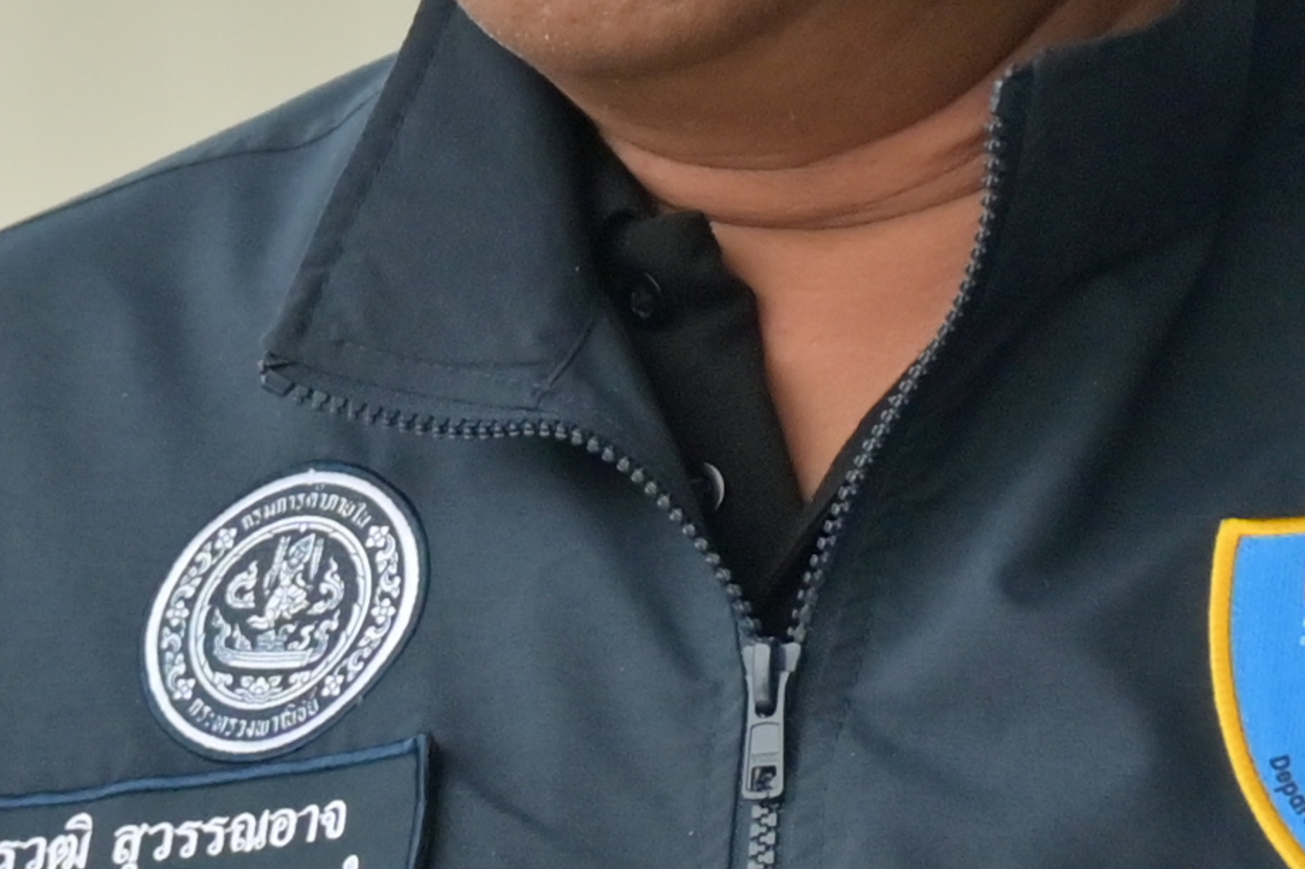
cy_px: 174
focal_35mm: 722
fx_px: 26157
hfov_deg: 2.9
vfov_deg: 1.9
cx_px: 577
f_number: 4
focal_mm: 110
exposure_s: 1/2500
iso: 640
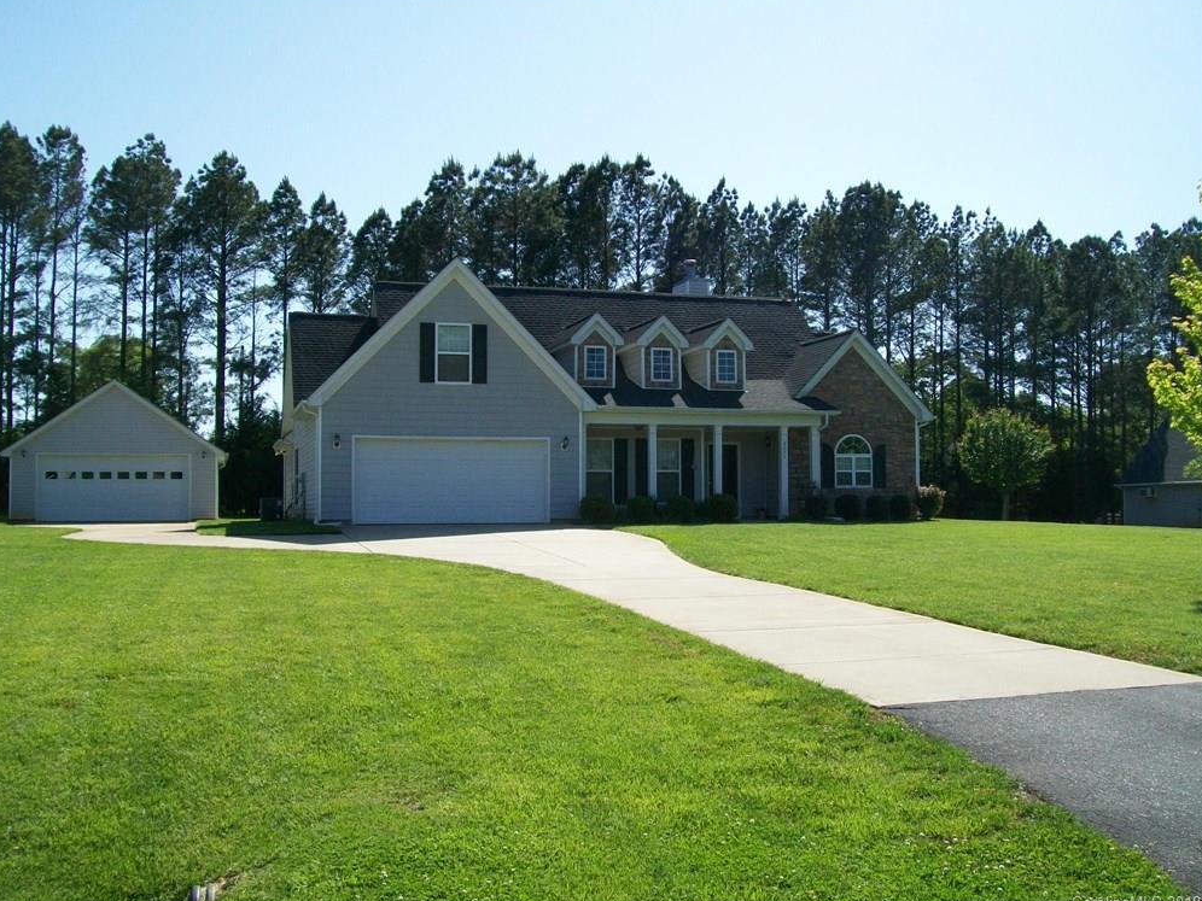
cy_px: 451
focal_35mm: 37
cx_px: 593
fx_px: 1285
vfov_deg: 38.7
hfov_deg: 50.1
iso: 64
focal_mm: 6
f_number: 4.8
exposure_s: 1/400
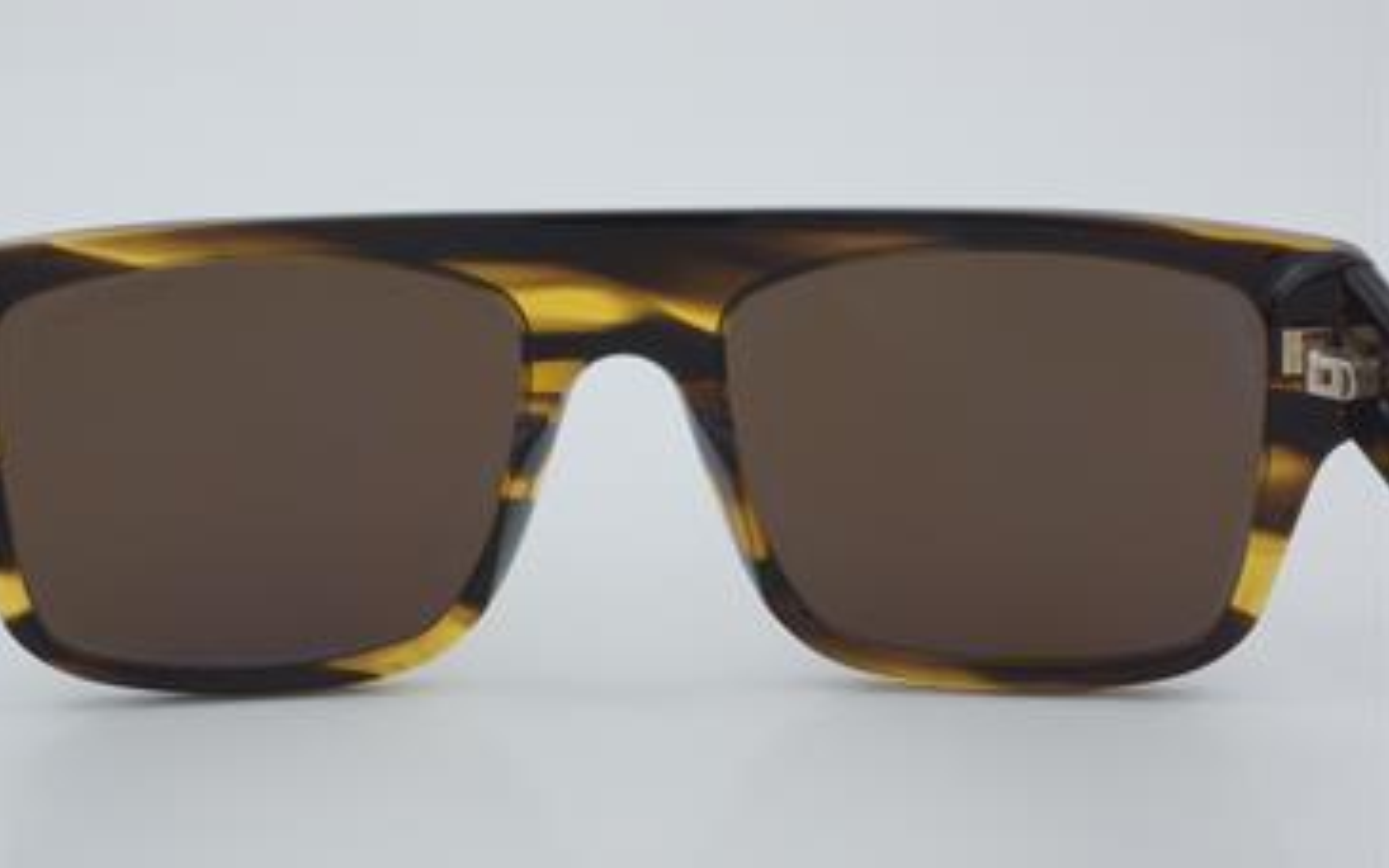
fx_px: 2216
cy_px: 411
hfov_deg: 34.8
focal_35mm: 59
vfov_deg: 22.1
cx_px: 632
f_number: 32
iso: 100
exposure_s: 1/4
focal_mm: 35
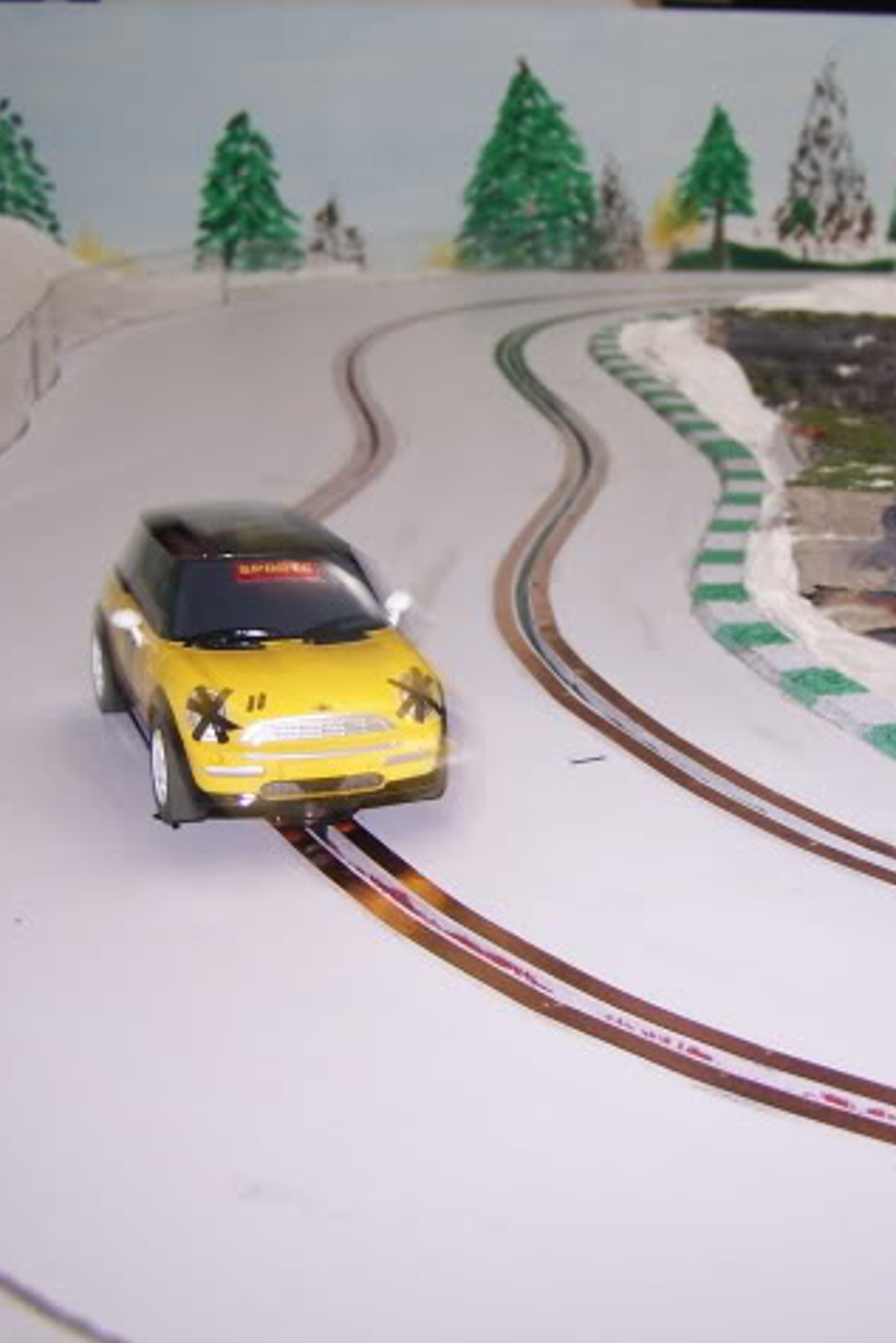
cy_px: 673
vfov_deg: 35.6
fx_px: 2089
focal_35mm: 56
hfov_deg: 24.1
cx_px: 599
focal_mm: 6.7
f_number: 2.8
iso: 140
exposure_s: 1/60
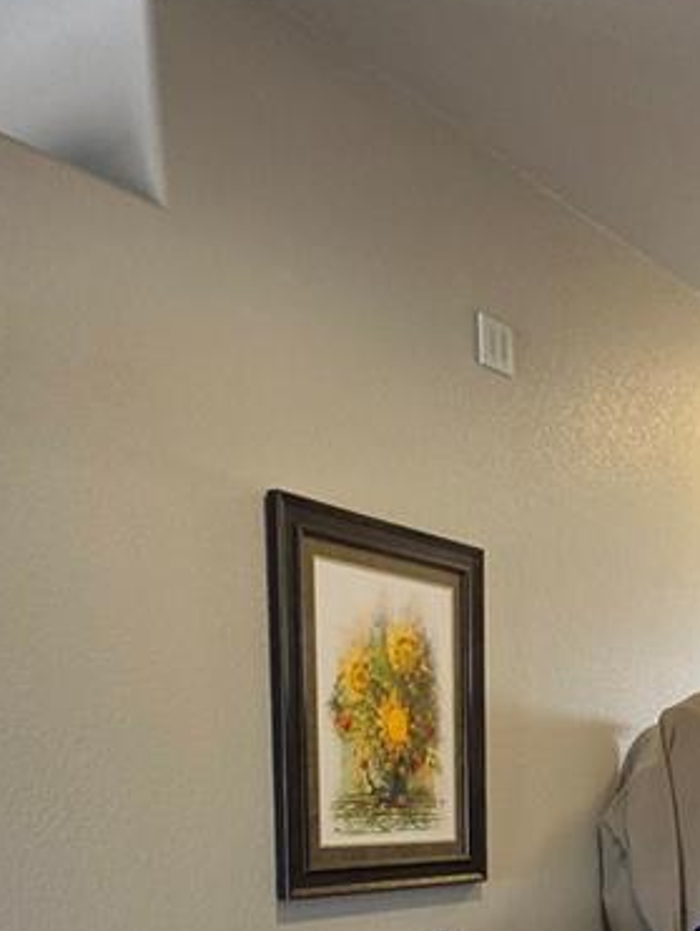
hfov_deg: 32.1
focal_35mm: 42
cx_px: 677
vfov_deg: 39.9
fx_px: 1130
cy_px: 908
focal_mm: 2.2
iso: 250
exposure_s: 1/60
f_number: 1.9
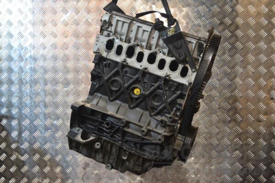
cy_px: 92
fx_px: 332
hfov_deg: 45.0
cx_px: 138
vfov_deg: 30.8
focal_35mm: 44
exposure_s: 1/100
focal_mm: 29
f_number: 5
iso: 3200
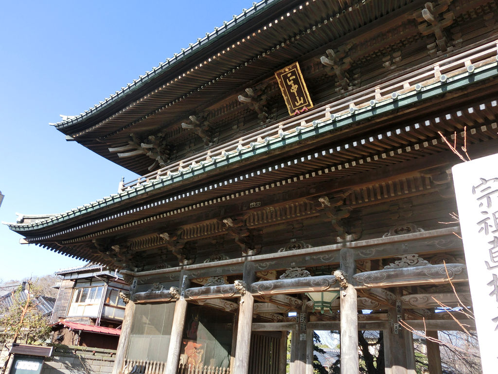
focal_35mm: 28
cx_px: 249
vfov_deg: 49.7
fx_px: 403
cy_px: 187
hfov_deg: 63.4
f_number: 3
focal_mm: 5
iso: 80
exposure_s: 1/400
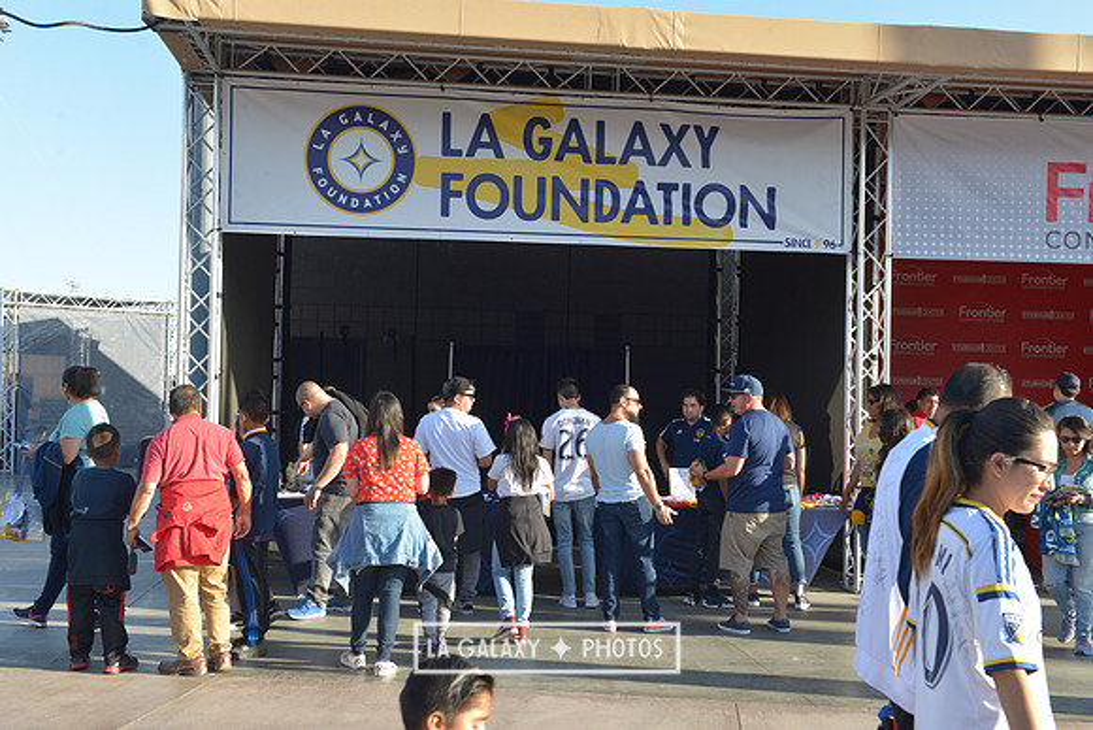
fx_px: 1154
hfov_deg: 50.7
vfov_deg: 35.1
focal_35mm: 38
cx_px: 546
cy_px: 365
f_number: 9
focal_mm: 38
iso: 400
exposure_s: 1/250
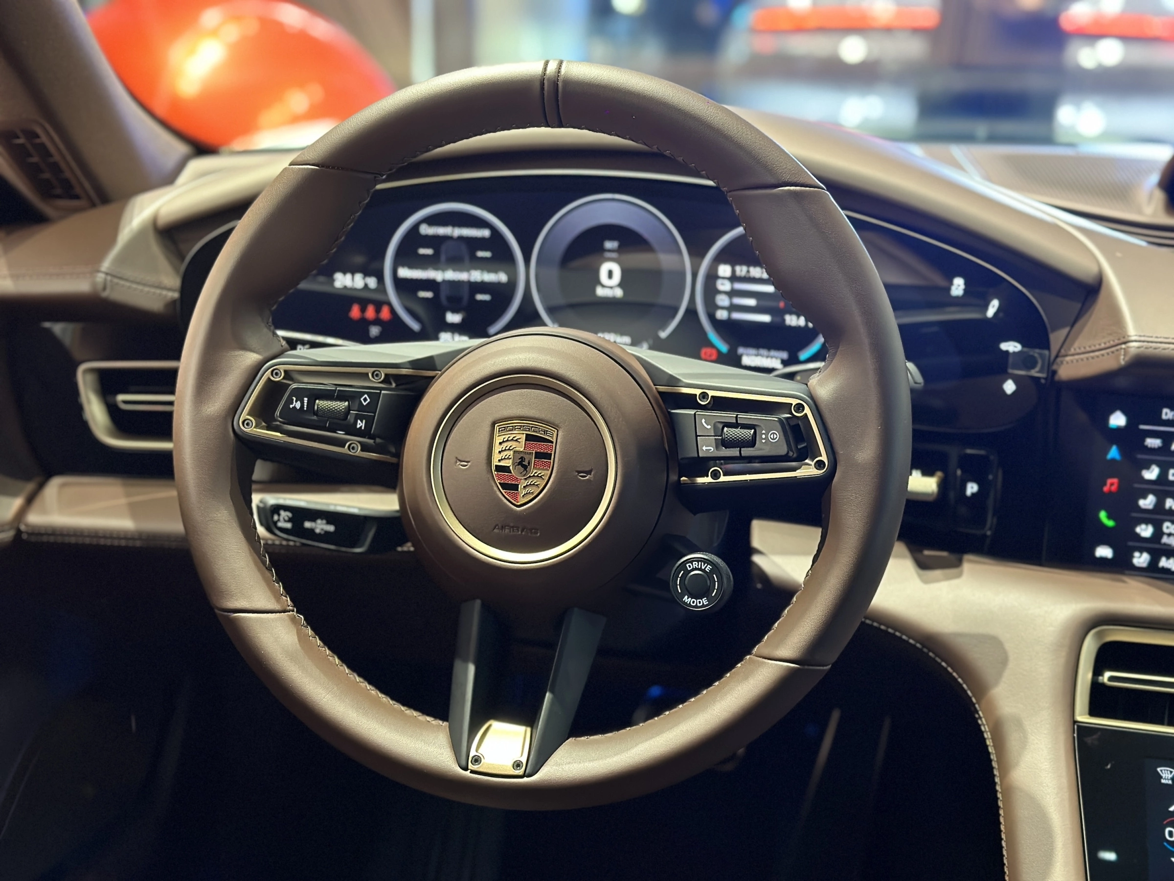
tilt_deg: -17.6
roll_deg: -1.7
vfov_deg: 30.3
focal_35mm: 48
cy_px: 440
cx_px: 587
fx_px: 1628
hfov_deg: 39.7
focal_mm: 6.86
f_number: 1.78
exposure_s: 1/33
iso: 500
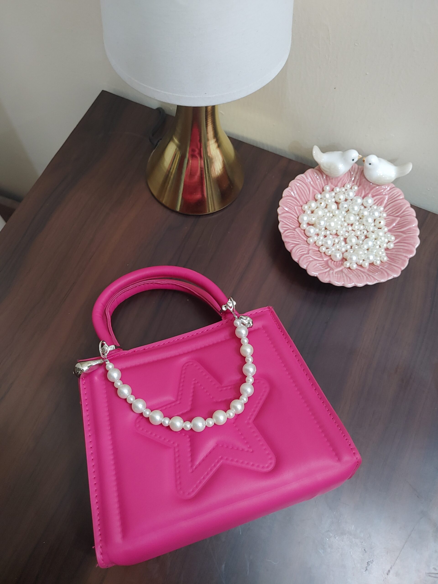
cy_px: 292
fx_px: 439
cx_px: 219
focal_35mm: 26
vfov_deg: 67.3
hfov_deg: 53.1
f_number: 1.8
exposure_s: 1/20
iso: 250
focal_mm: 4.36
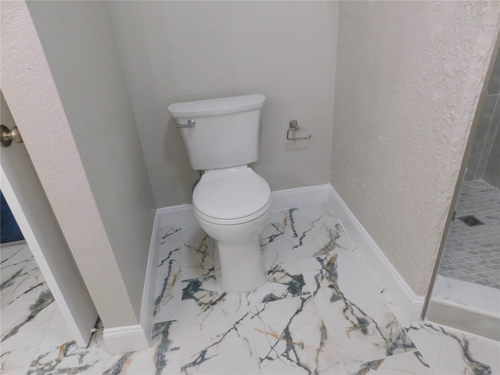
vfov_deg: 58.9
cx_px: 250
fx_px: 332
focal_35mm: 23
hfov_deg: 73.9
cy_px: 188
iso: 125
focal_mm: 4
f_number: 3
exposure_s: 1/30
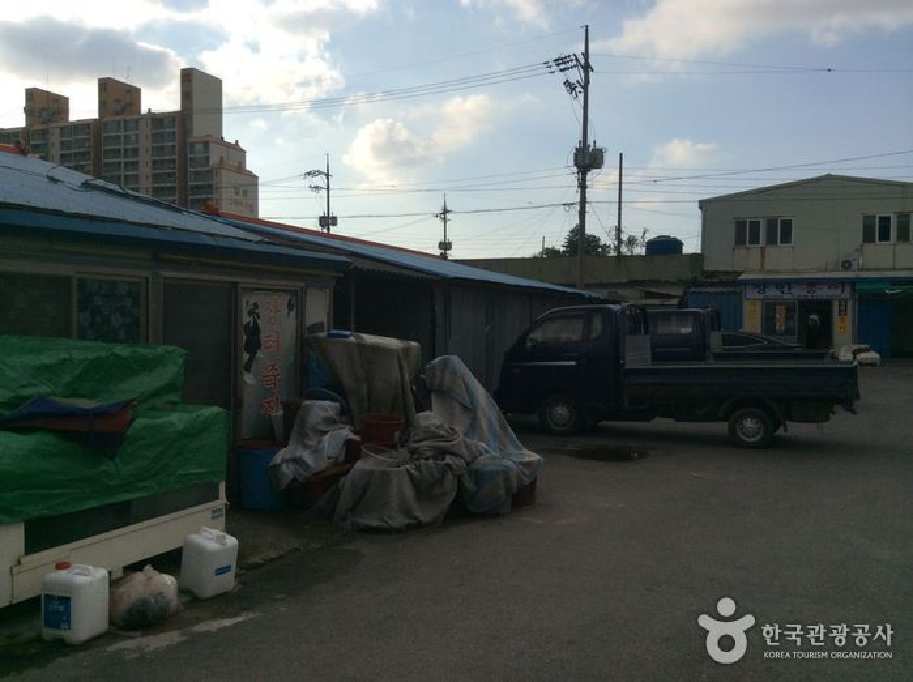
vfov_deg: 42.8
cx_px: 456
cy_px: 341
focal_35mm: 33
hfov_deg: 55.4
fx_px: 869
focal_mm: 3.3
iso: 32
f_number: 2.4
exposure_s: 1/2045
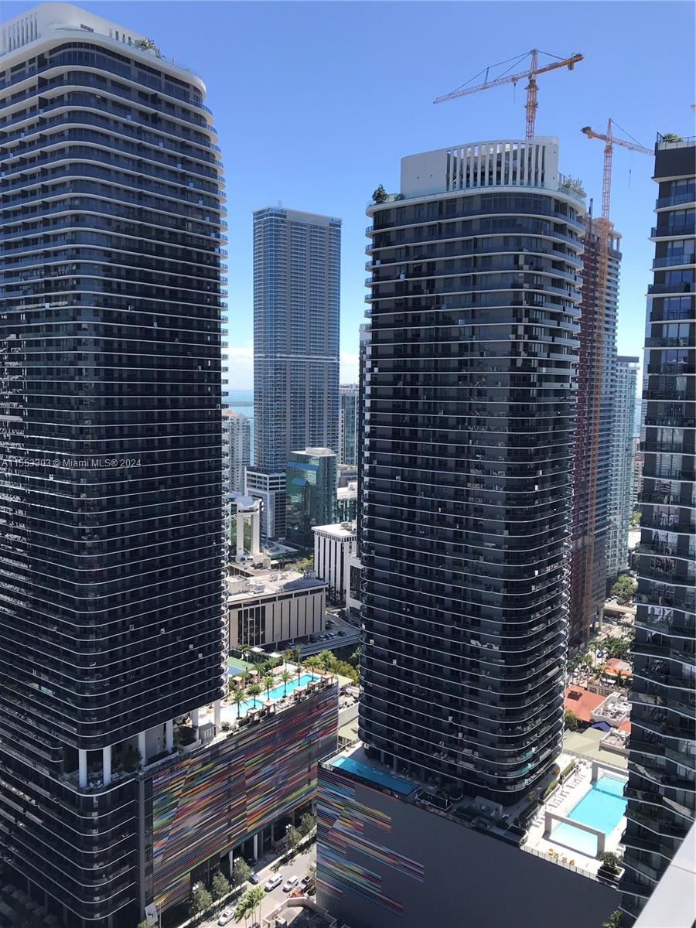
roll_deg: -1.7
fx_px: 751
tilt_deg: -3.9
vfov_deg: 63.4
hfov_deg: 49.7
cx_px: 348
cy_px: 464
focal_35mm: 28
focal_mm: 3.99
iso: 20
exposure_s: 1/1650
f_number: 1.8
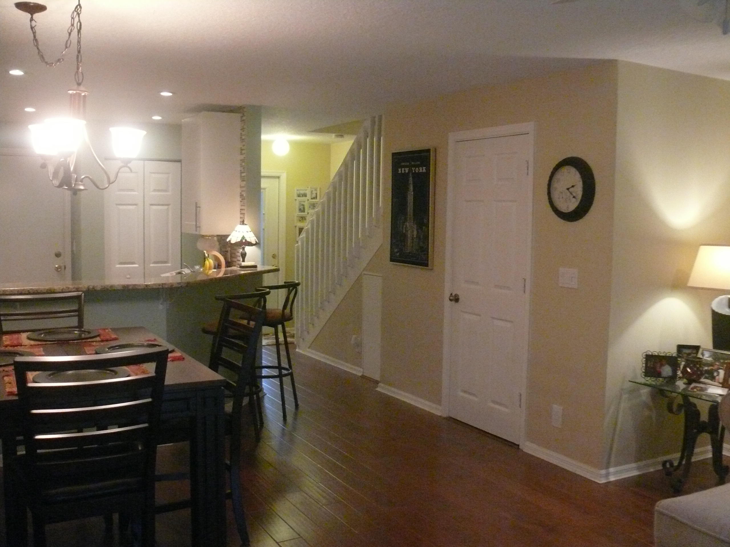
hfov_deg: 52.6
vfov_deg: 40.7
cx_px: 365
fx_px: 738
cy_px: 274
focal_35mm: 35
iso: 800
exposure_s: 1/25
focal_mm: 7.4
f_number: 2.8
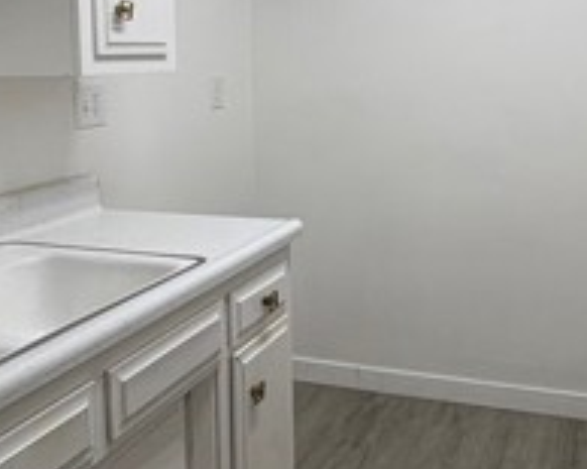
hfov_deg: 40.9
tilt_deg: -5.2
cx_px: 360
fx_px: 781
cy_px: 121
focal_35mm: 45
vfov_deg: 32.8
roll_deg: +0.8
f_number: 2.2
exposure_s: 1/120
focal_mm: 2.22
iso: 125
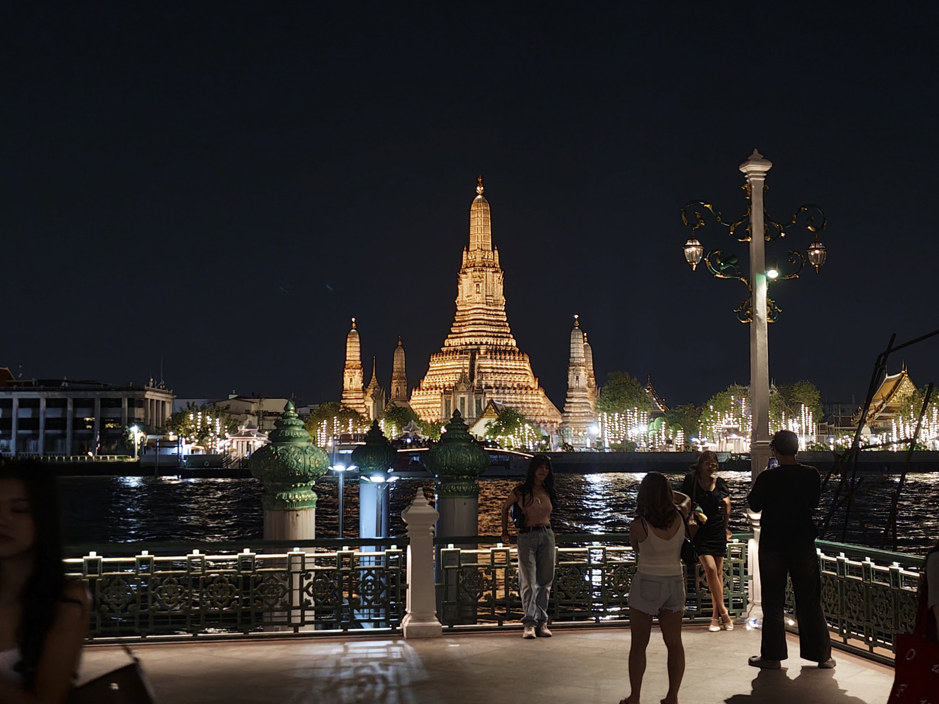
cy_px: 352
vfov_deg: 29.1
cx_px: 470
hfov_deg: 38.2
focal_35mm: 50
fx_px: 1356
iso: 1403
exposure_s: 1/14.3
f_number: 1.88
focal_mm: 5.56
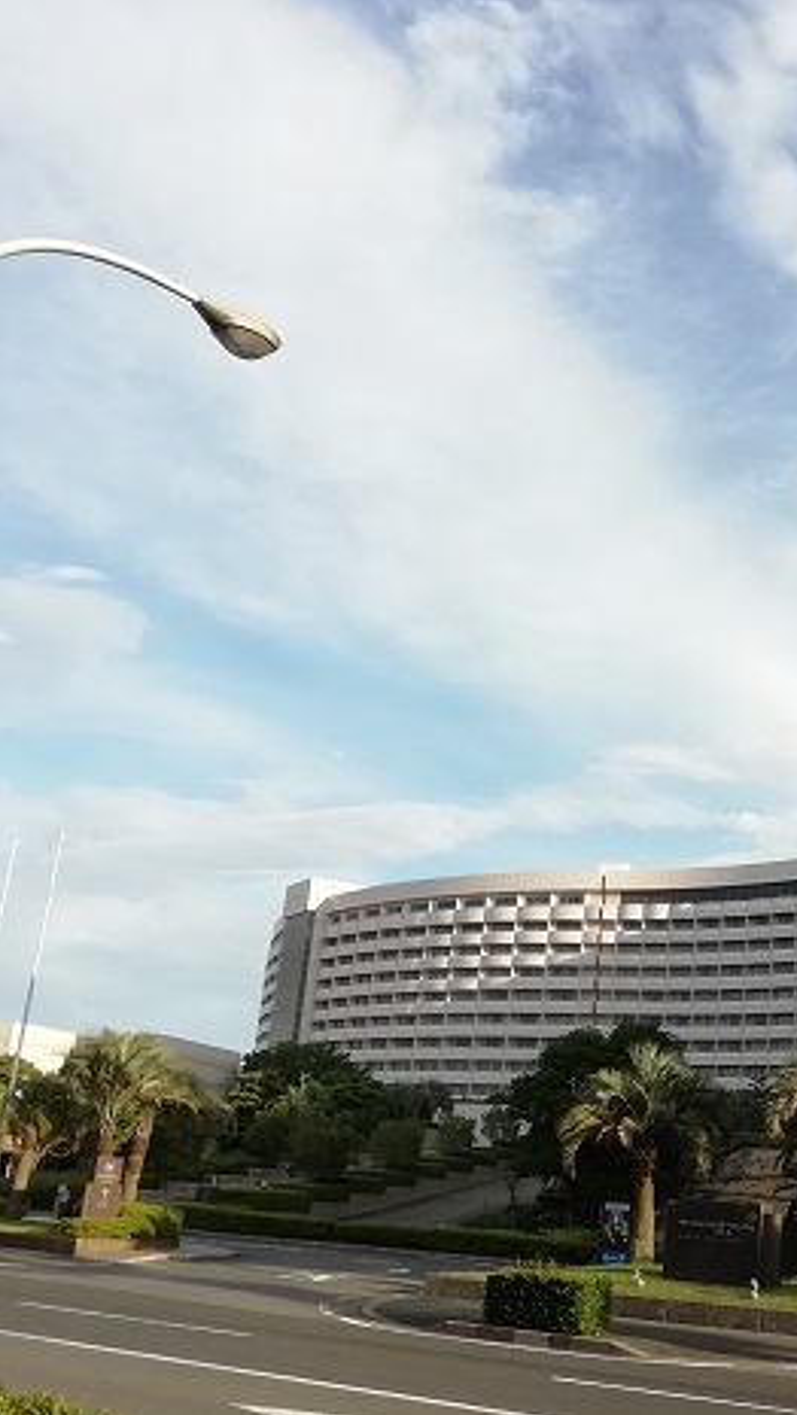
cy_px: 709
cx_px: 605
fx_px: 1426
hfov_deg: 30.7
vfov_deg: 52.8
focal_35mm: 38
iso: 50
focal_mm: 3.46
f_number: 2.2
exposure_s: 1/732
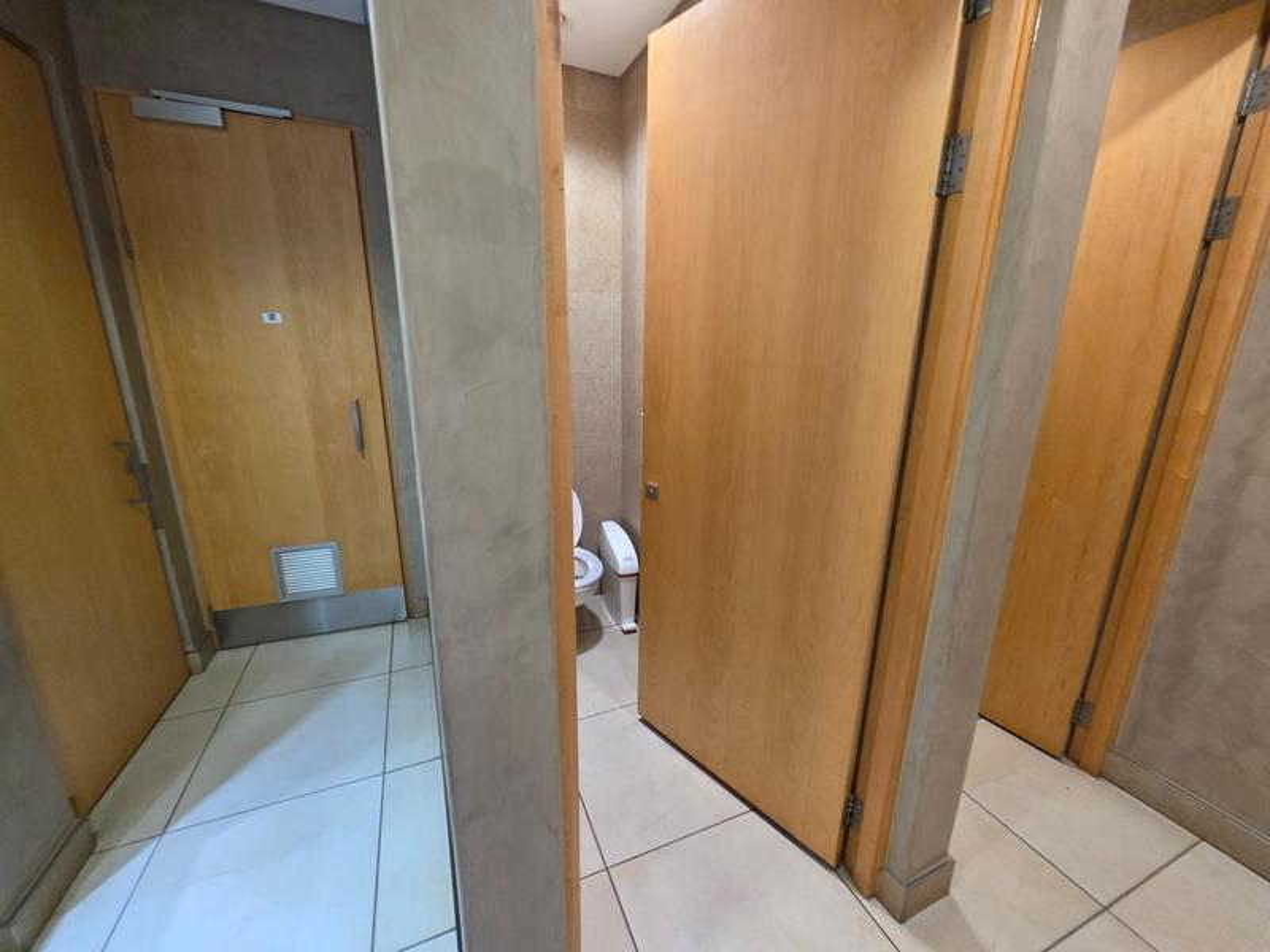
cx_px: 635
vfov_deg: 89.9
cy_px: 476
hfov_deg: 106.2
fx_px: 477
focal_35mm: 13
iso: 320
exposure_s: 1/50
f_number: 1.9
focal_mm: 2.2
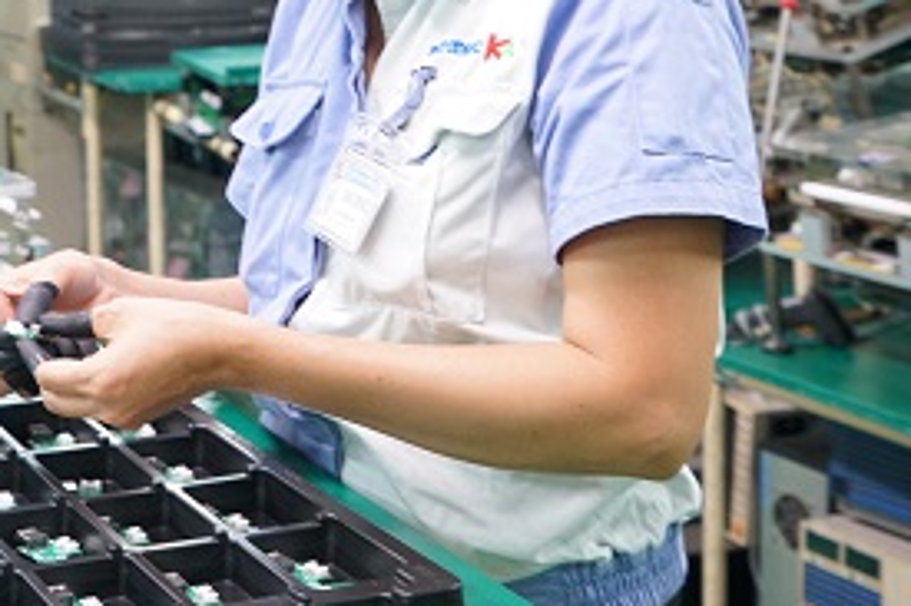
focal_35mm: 79
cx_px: 116
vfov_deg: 16.9
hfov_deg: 25.0
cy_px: -3
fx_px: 1998
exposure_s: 1/80
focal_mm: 34
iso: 2000
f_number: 4.5
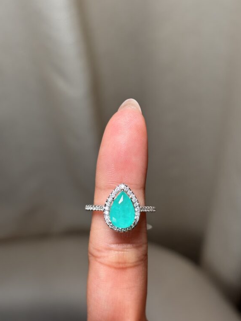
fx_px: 511
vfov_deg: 34.9
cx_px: 119
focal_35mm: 55
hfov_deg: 26.6
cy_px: 155
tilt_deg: -54.6
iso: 32
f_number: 1.6
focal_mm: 5.96
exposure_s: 1/84
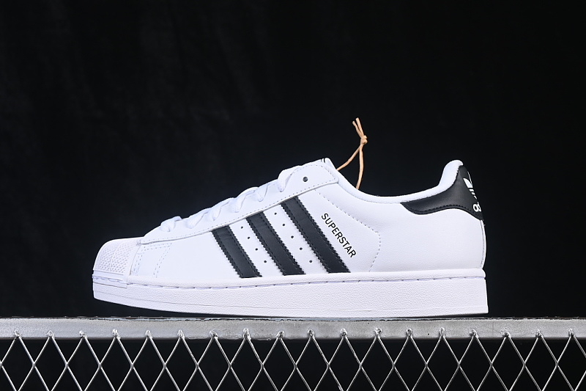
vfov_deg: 18.2
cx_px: 293
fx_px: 1221
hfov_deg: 27.0
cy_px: 196
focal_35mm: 75
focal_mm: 50
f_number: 8
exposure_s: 1/80
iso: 160
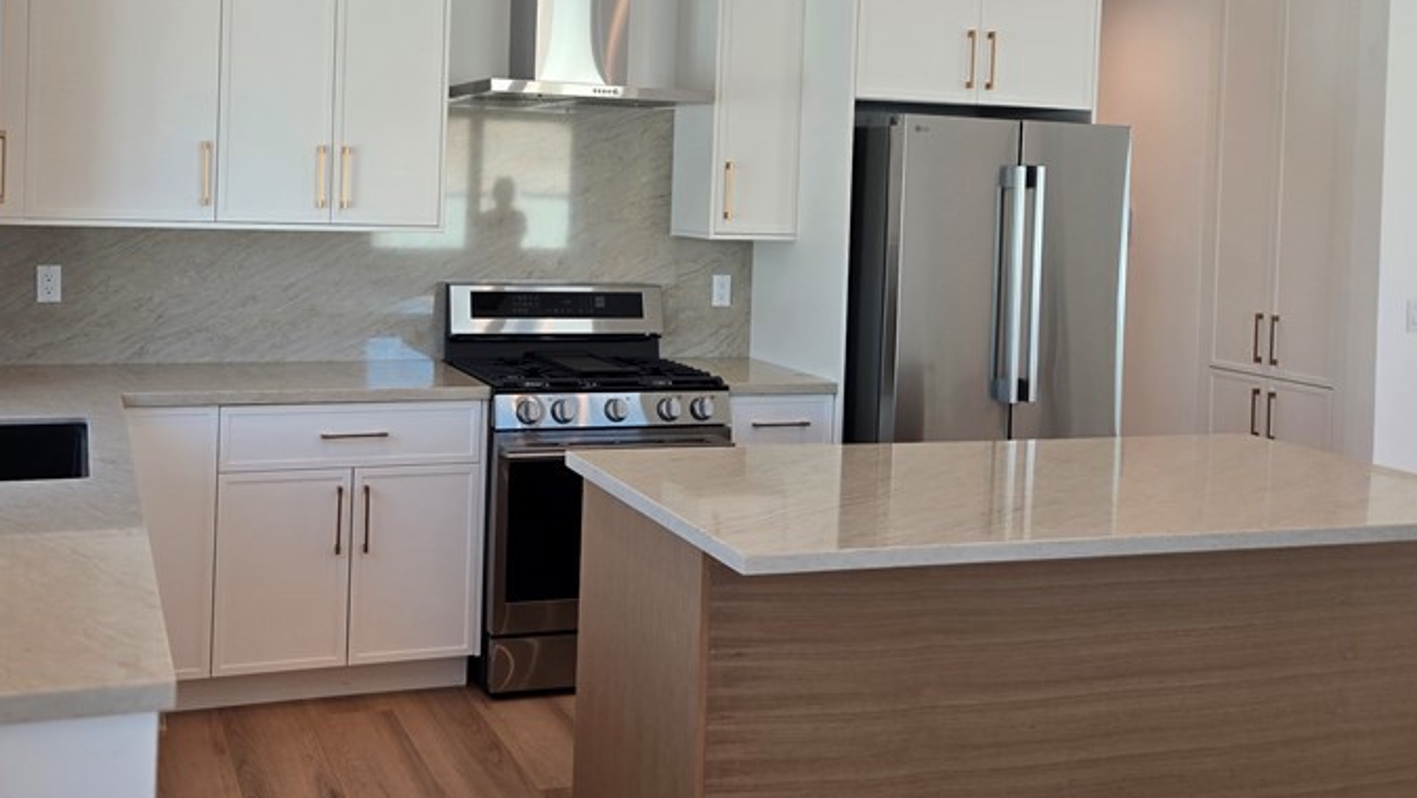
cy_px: 191
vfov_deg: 30.6
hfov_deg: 52.3
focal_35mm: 38
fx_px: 1428
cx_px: 554
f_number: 1.8
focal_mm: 5.4
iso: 40
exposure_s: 1/120
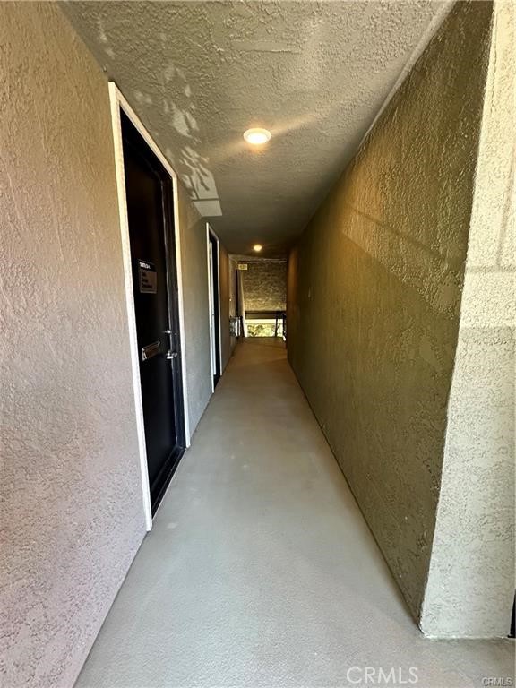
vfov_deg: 102.1
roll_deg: -0.3
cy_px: 344
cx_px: 258
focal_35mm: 14
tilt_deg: -9.8
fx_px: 278
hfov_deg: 85.7
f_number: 2.2
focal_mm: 2.22
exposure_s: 1/60
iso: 400
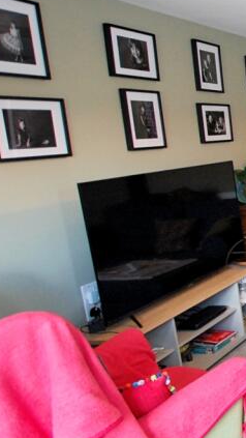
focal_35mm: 38
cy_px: 205
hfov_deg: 19.2
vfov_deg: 52.7
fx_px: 441
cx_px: 488
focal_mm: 10
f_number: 3.5
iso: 800
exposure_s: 1/40
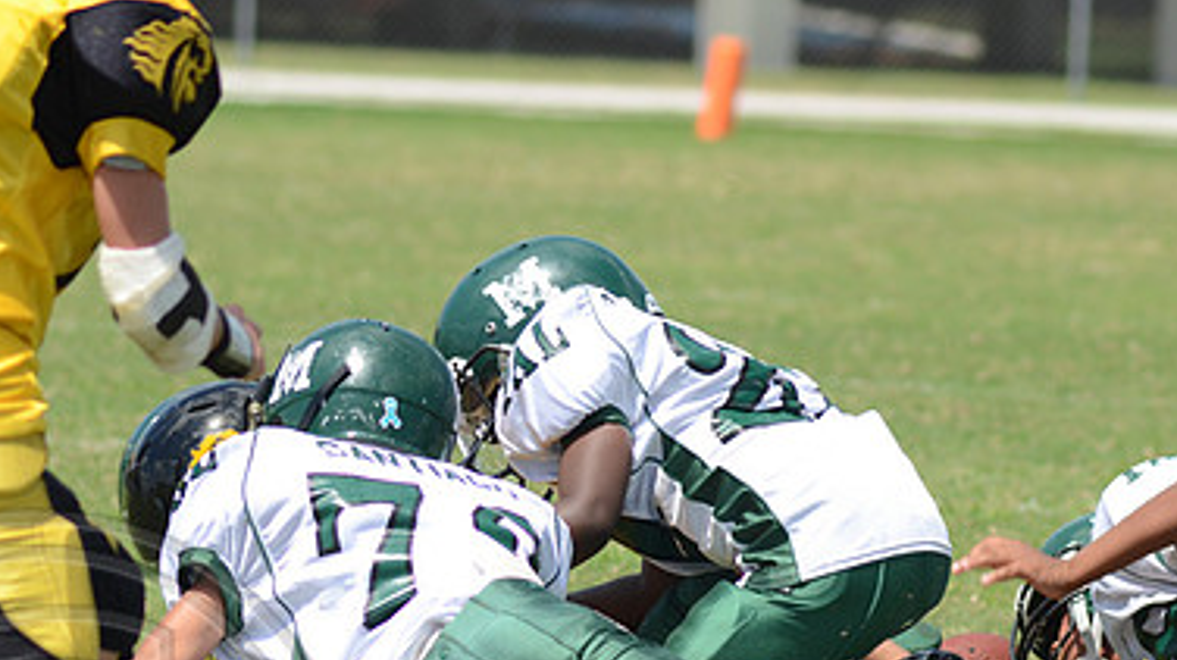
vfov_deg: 2.5
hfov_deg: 4.5
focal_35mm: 484
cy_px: 522
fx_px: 15097
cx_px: 601
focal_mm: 200
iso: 200
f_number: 6.3
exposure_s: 1/800
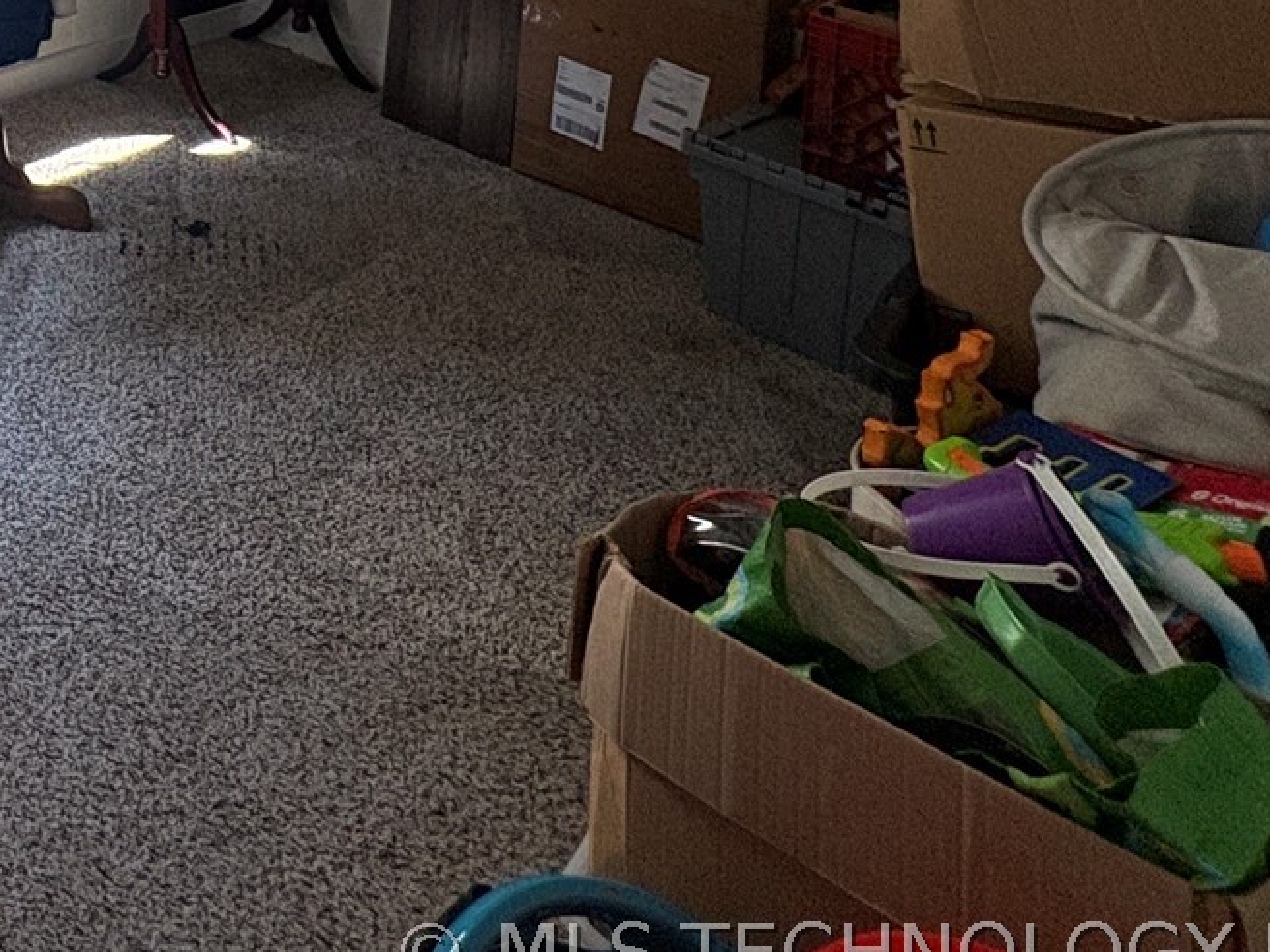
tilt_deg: -5.3
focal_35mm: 41
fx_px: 1504
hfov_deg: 36.5
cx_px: -213
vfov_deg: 27.4
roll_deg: -0.2
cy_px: -375
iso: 125
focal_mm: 2.22
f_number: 2.2
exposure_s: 1/99
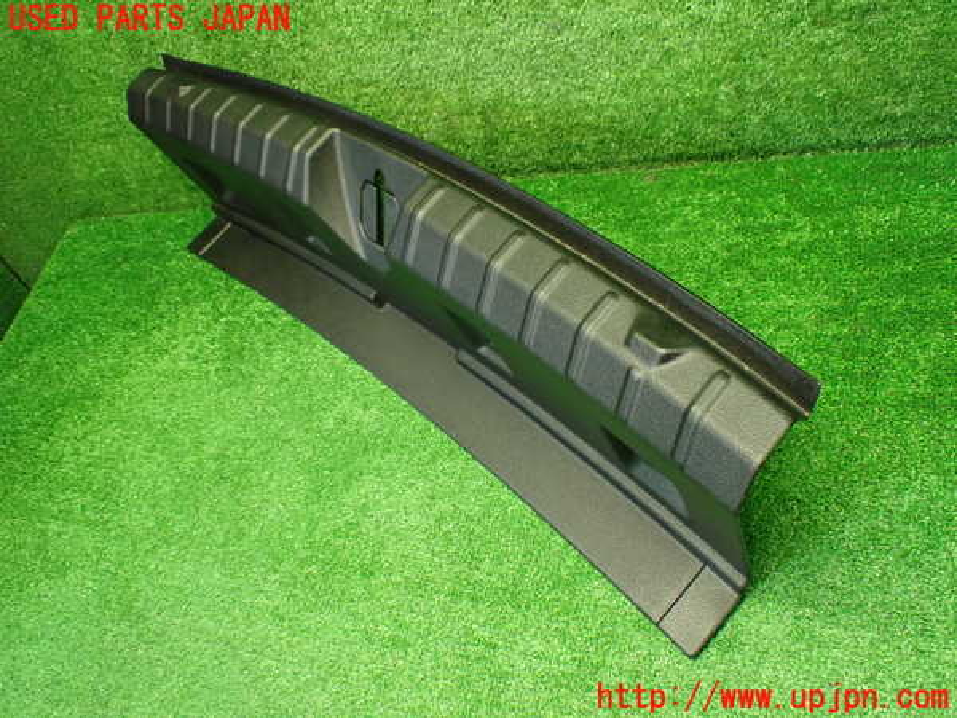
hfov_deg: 60.0
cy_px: 359
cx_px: 478
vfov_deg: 46.8
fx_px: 829
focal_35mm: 30
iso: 800
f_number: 2.3
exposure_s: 1/80
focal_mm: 5.4
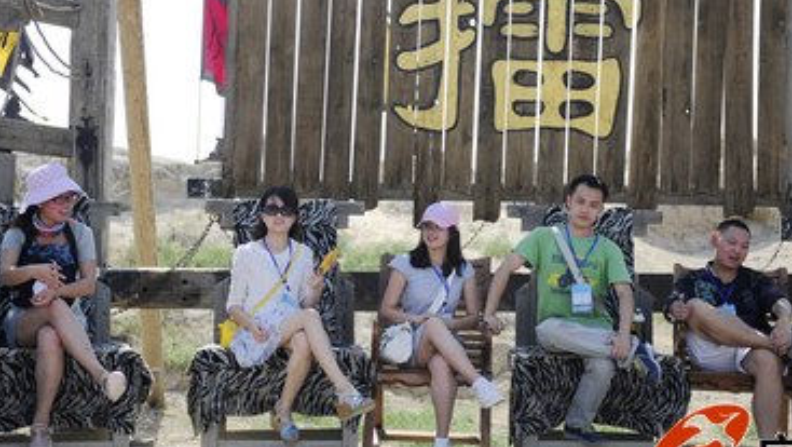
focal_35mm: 65
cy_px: 133
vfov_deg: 18.5
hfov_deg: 32.3
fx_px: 1366
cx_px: 419
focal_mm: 38
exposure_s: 1/2000
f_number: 2.8
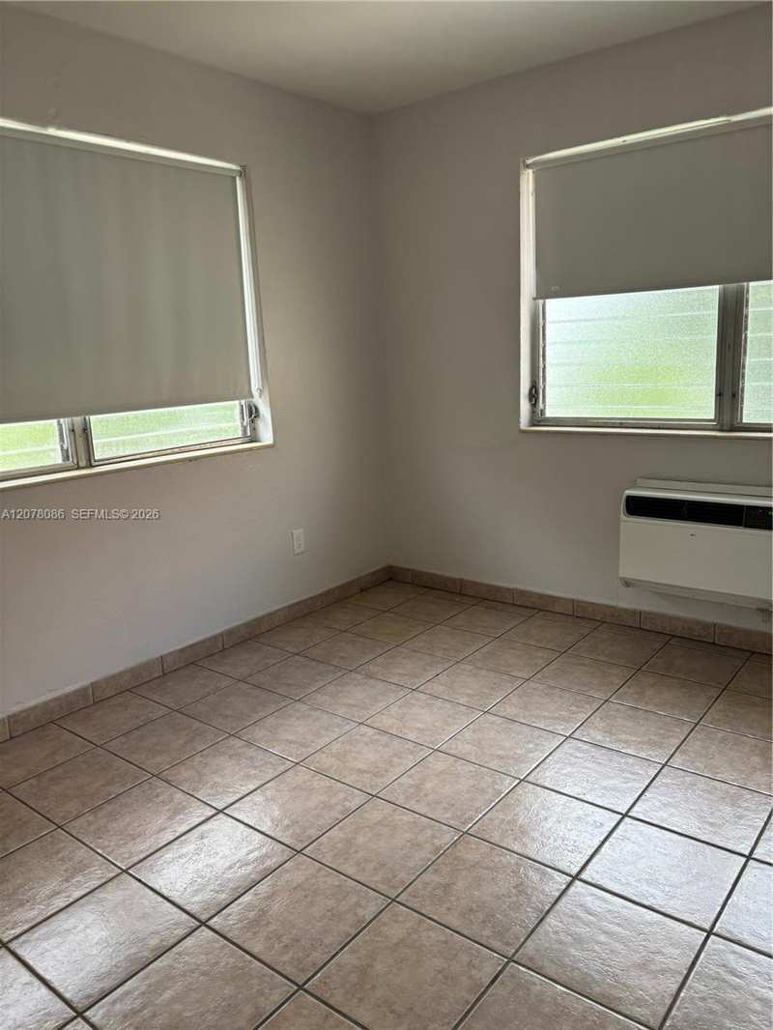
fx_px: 774
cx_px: 386
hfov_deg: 53.1
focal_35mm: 26
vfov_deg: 67.3
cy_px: 515
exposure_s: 1/121
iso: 80
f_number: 1.6
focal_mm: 5.96
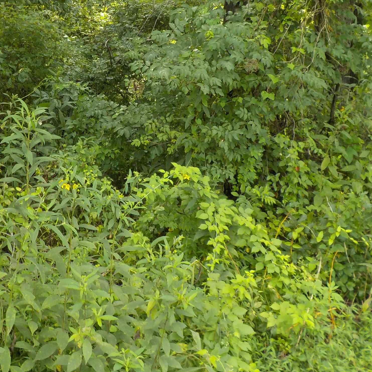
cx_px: 104
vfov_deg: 30.7
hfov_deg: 30.7
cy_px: 110
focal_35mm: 55
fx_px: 669
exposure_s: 1/100
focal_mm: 4.1
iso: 125
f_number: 3.3
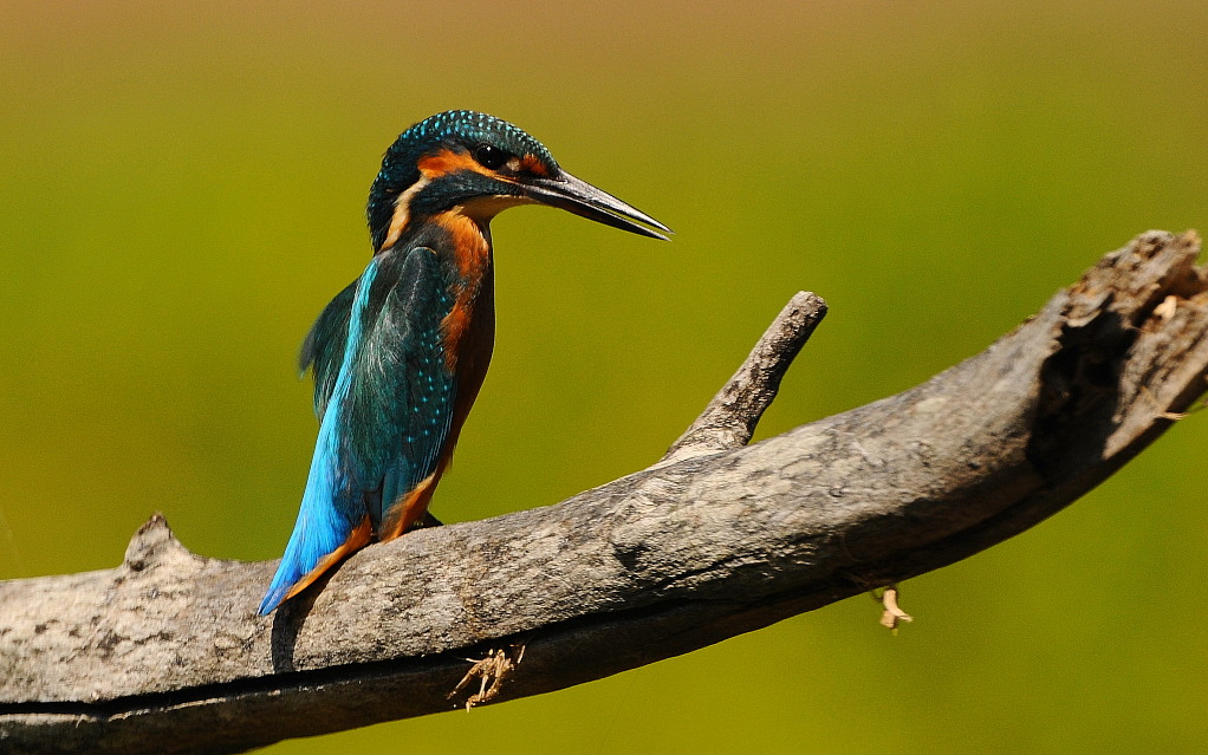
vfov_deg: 1.6
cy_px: 377
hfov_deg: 2.6
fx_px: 26900
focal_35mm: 817
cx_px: 604
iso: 400
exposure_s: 1/1600
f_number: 8
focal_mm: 800
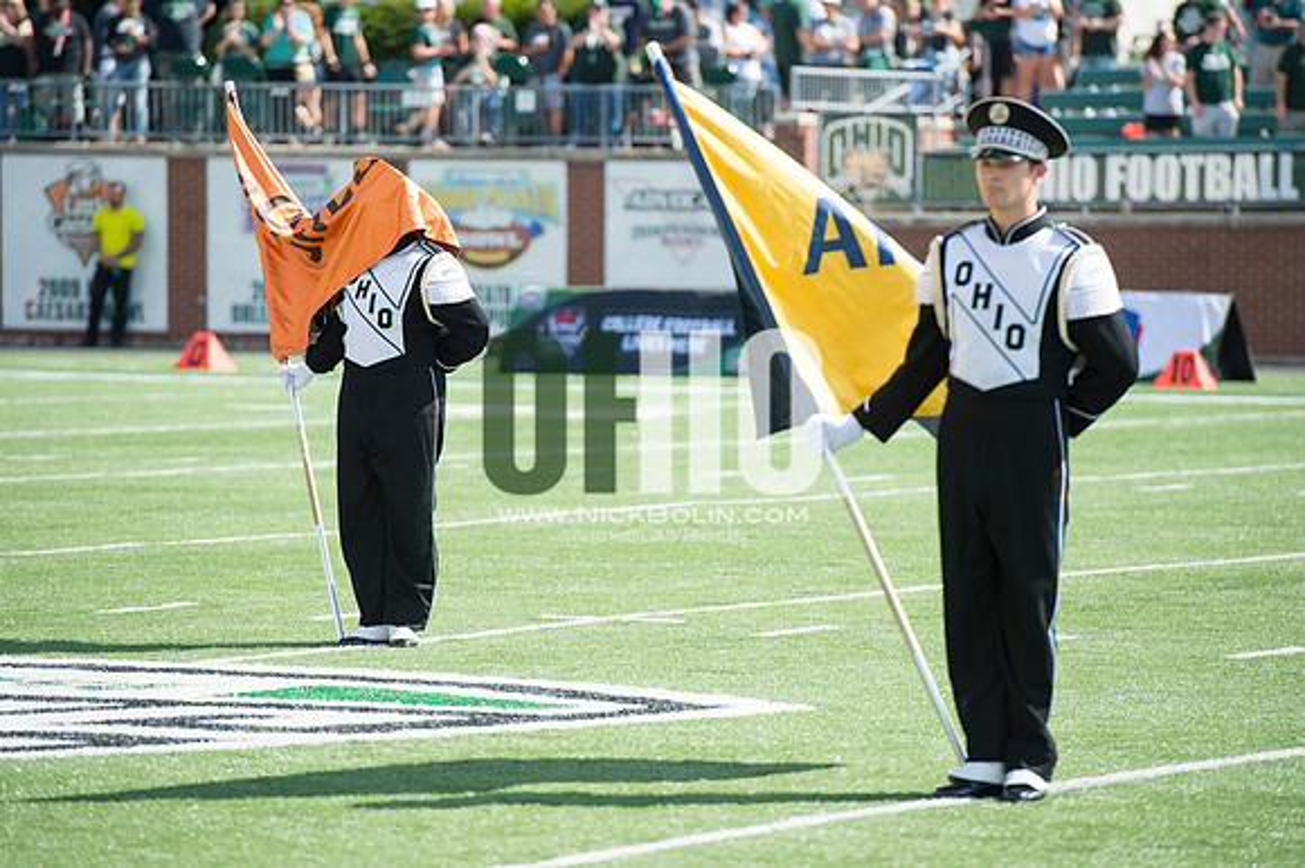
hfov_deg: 10.3
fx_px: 7246
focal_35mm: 200
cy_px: 434
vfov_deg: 6.9
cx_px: 652
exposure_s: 1/1000
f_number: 4.5
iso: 200
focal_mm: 200
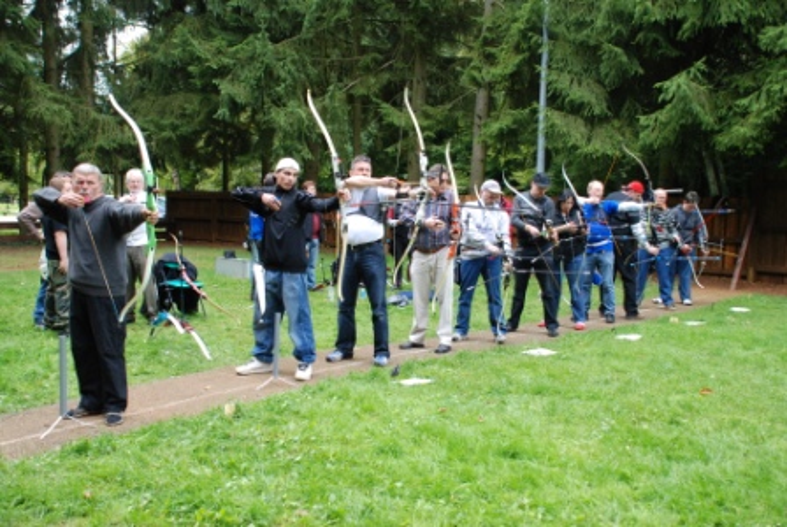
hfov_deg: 49.5
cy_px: 264
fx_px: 854
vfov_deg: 34.3
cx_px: 394
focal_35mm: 39
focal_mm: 26
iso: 200
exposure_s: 1/80
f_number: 4.5
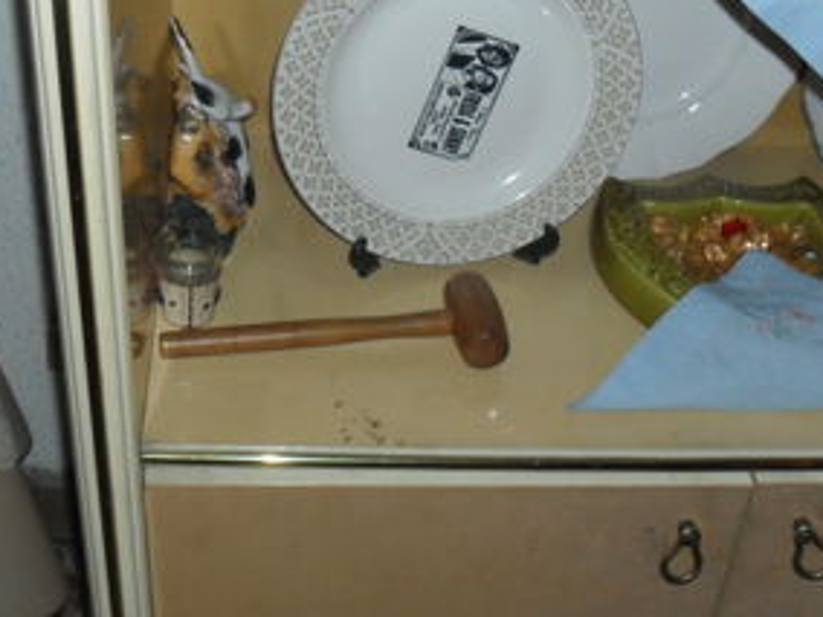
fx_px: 1474
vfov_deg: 23.6
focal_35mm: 62
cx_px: 284
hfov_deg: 31.0
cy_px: 287
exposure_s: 1/45
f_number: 11.3
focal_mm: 7.8
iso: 320
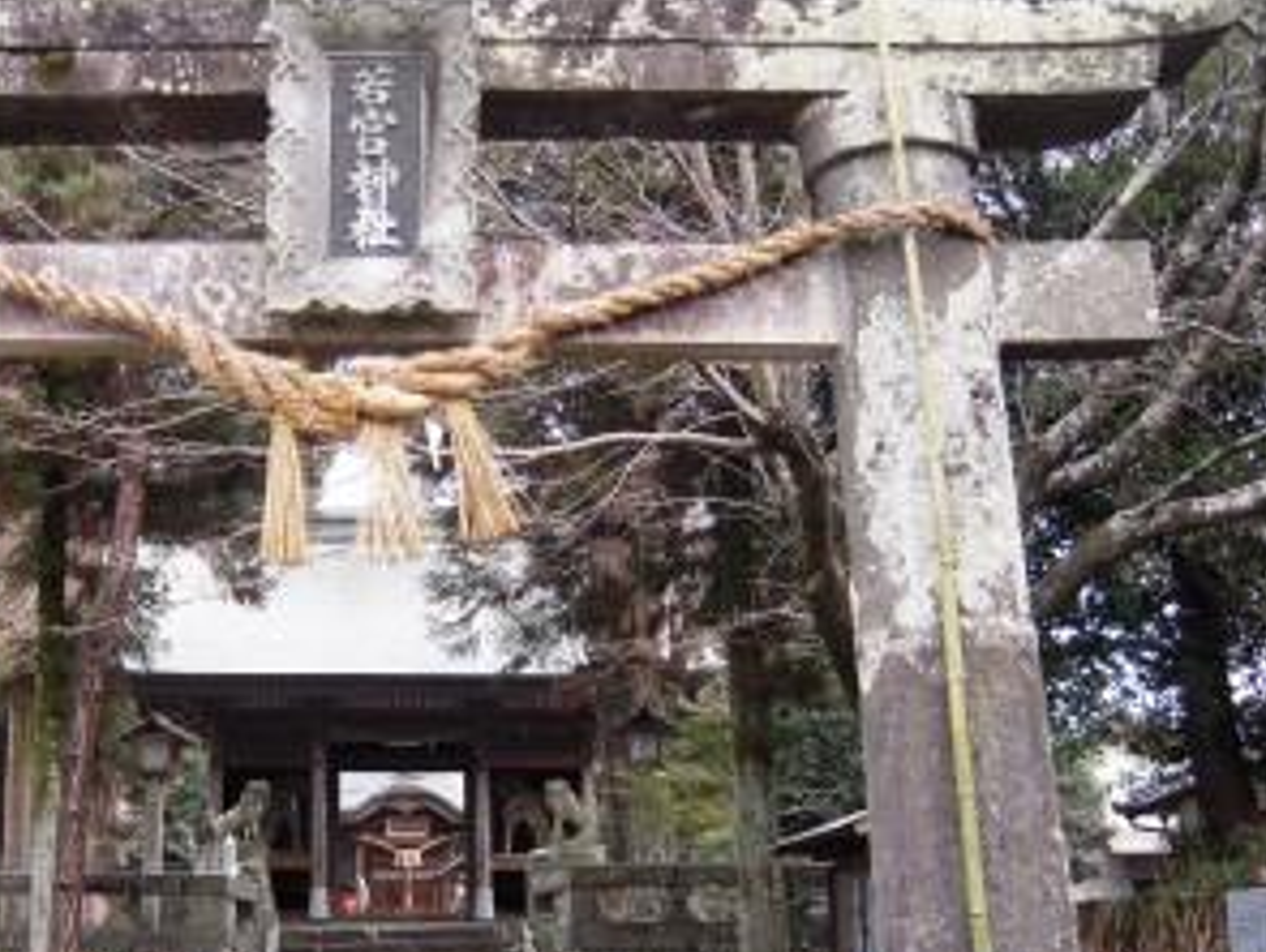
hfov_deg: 39.6
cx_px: 356
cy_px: 639
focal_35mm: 47
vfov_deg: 30.7
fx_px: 1721
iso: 100
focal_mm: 5.6
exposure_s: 1/40
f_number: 2.8
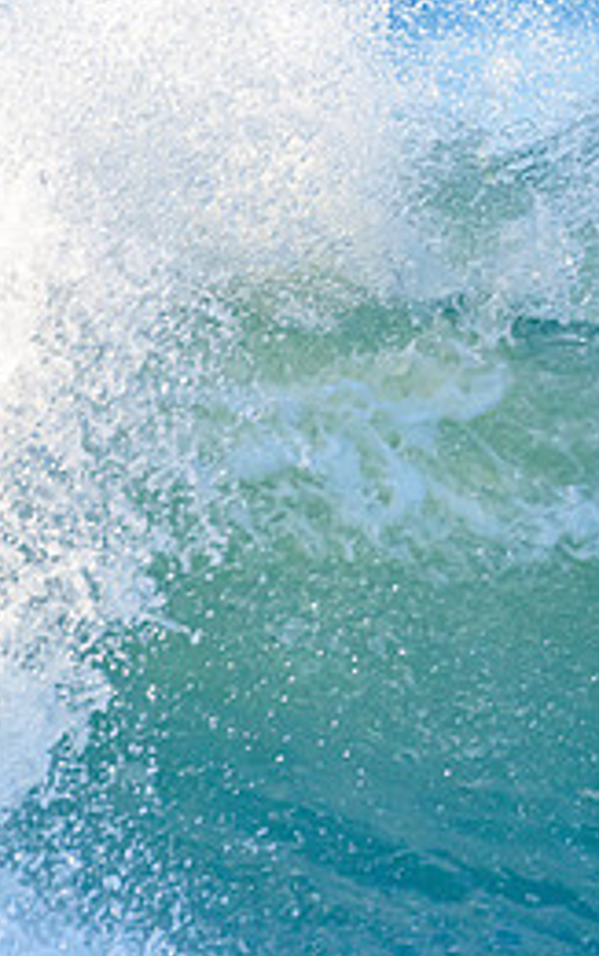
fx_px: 36018
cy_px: 373
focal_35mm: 1382
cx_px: 1036
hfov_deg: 1.0
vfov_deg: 1.5
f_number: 5.6
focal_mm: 500
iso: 800
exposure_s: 1/2000
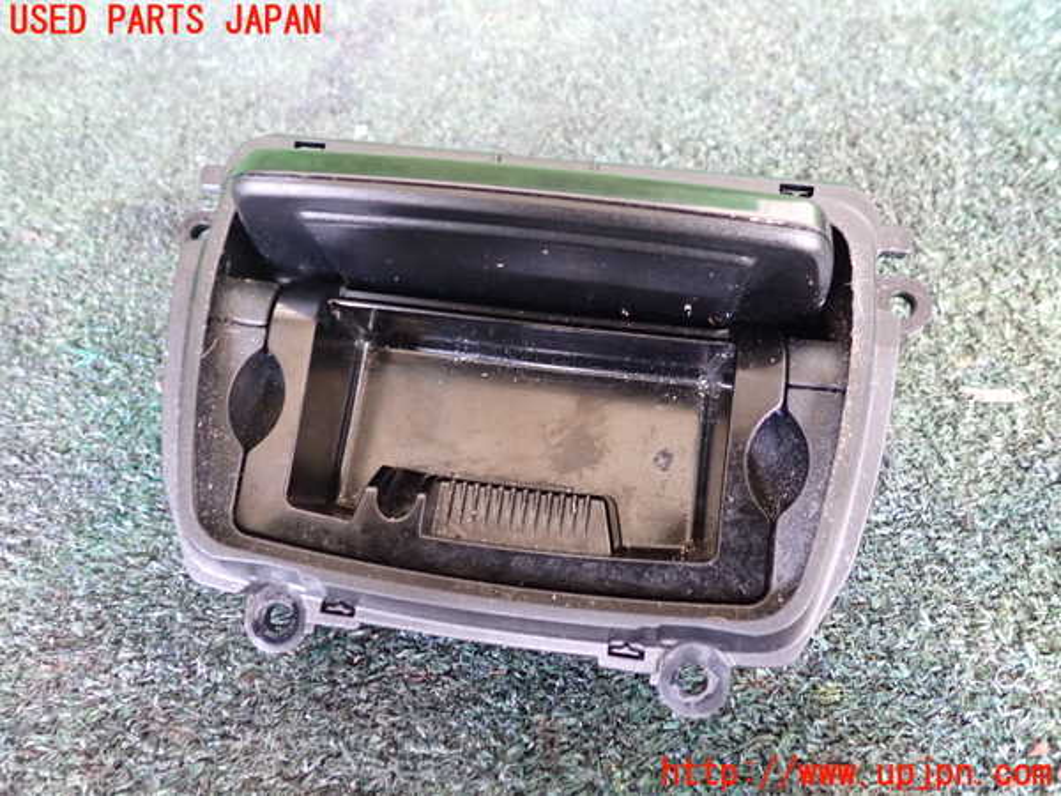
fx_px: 920
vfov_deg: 46.8
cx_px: 530
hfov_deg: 60.0
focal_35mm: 30
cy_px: 398
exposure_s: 1/30
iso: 640
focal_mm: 5.4
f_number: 2.3
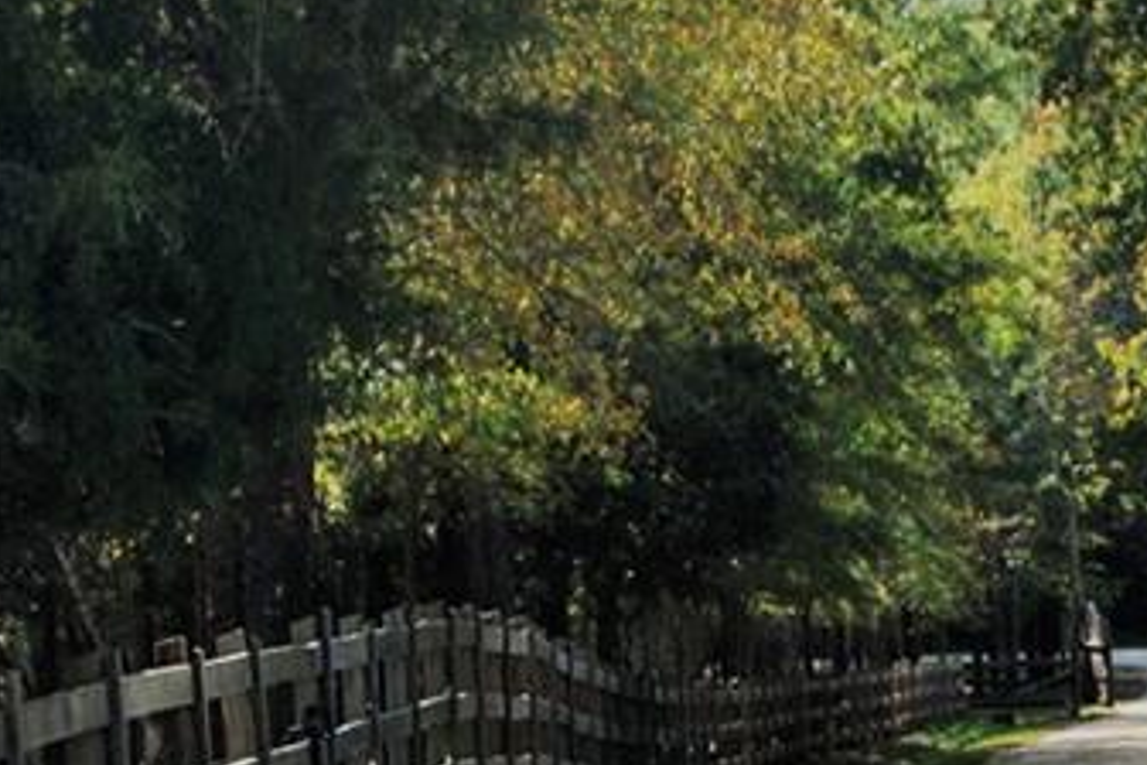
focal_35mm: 192
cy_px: 526
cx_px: 1365
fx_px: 6117
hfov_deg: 10.5
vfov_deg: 7.1
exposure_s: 1/200
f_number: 7.1
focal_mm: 42
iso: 100
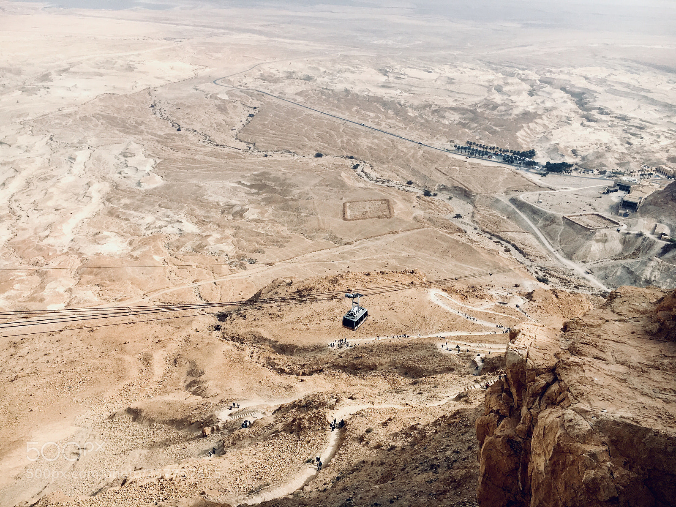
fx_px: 566
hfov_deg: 61.7
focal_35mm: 29
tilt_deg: -27.9
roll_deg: -2.4
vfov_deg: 48.2
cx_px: 338
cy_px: 254
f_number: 2.2
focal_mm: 4.15
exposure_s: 1/2564
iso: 25
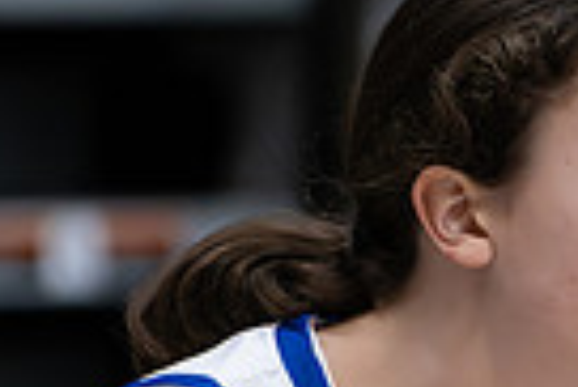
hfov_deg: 1.8
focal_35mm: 1145
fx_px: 18403
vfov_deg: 1.2
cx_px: 755
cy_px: 402
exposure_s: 1/1000
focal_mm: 200
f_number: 2.8
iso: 8000
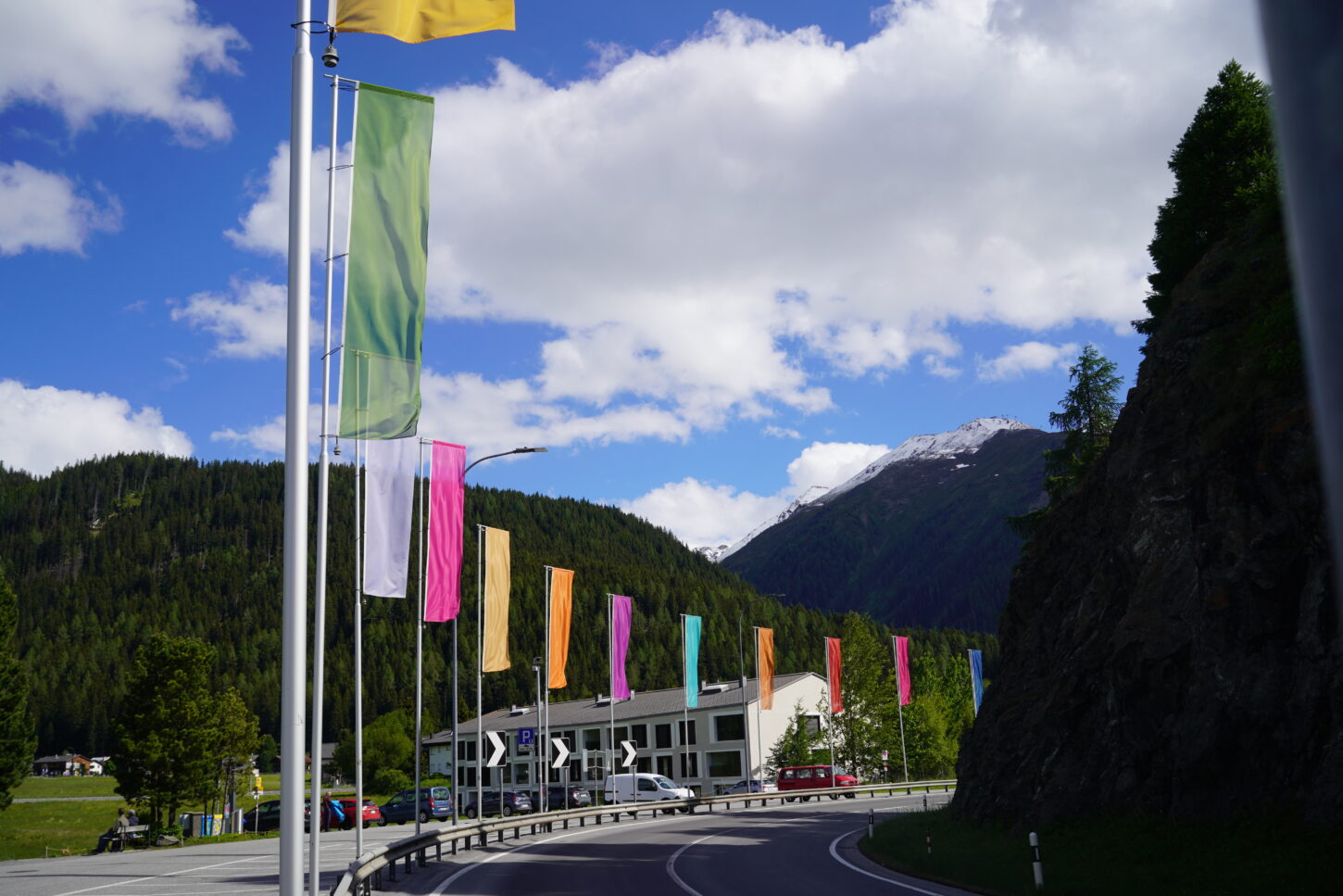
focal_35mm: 35
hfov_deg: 54.4
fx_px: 1306
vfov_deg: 37.9
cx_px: 672
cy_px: 448
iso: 100
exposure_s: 1/200
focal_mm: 35
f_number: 10
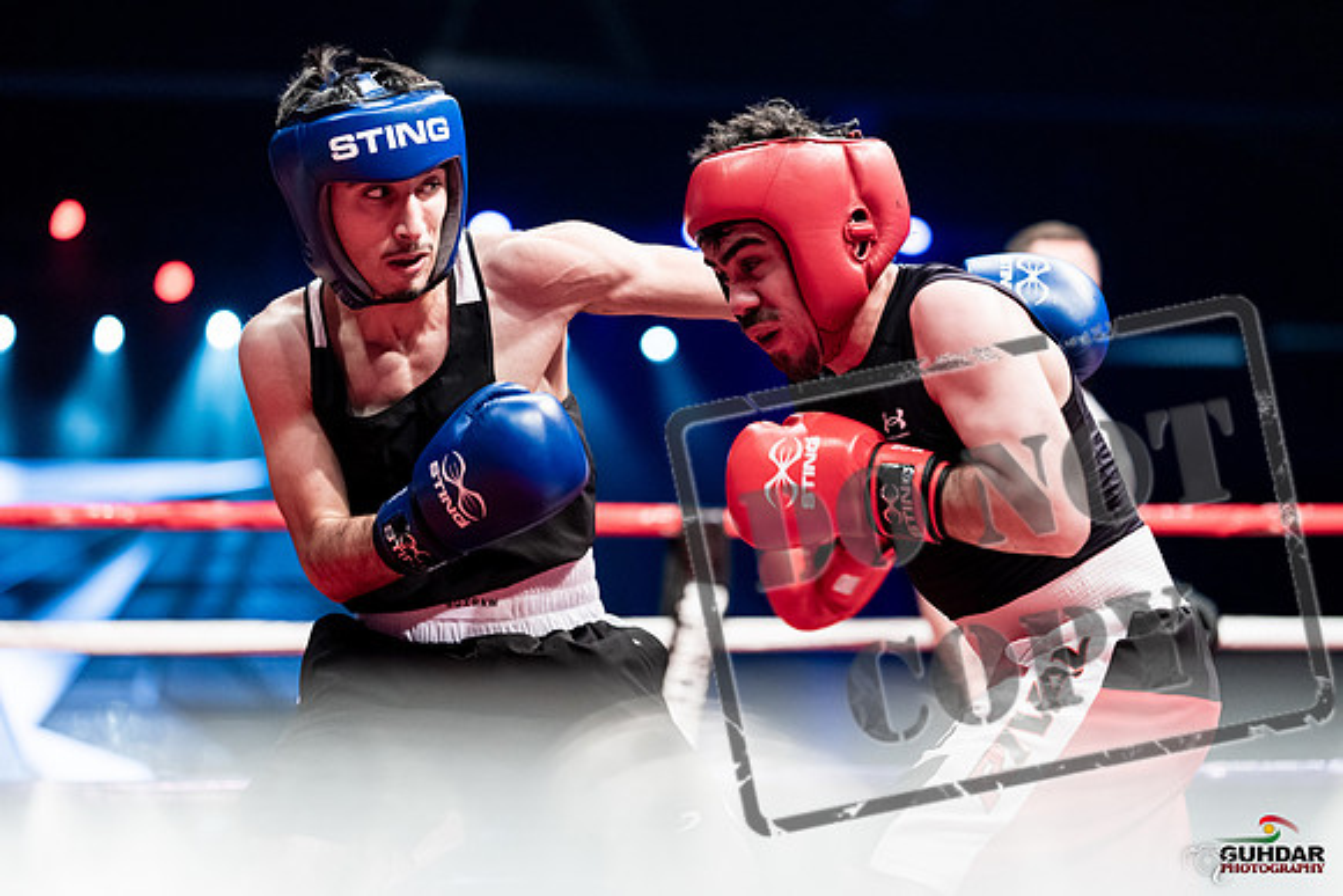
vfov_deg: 16.9
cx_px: 672
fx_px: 3022
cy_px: 448
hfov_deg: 25.1
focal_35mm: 81
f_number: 2
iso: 3200
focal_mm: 81
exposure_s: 1/1250
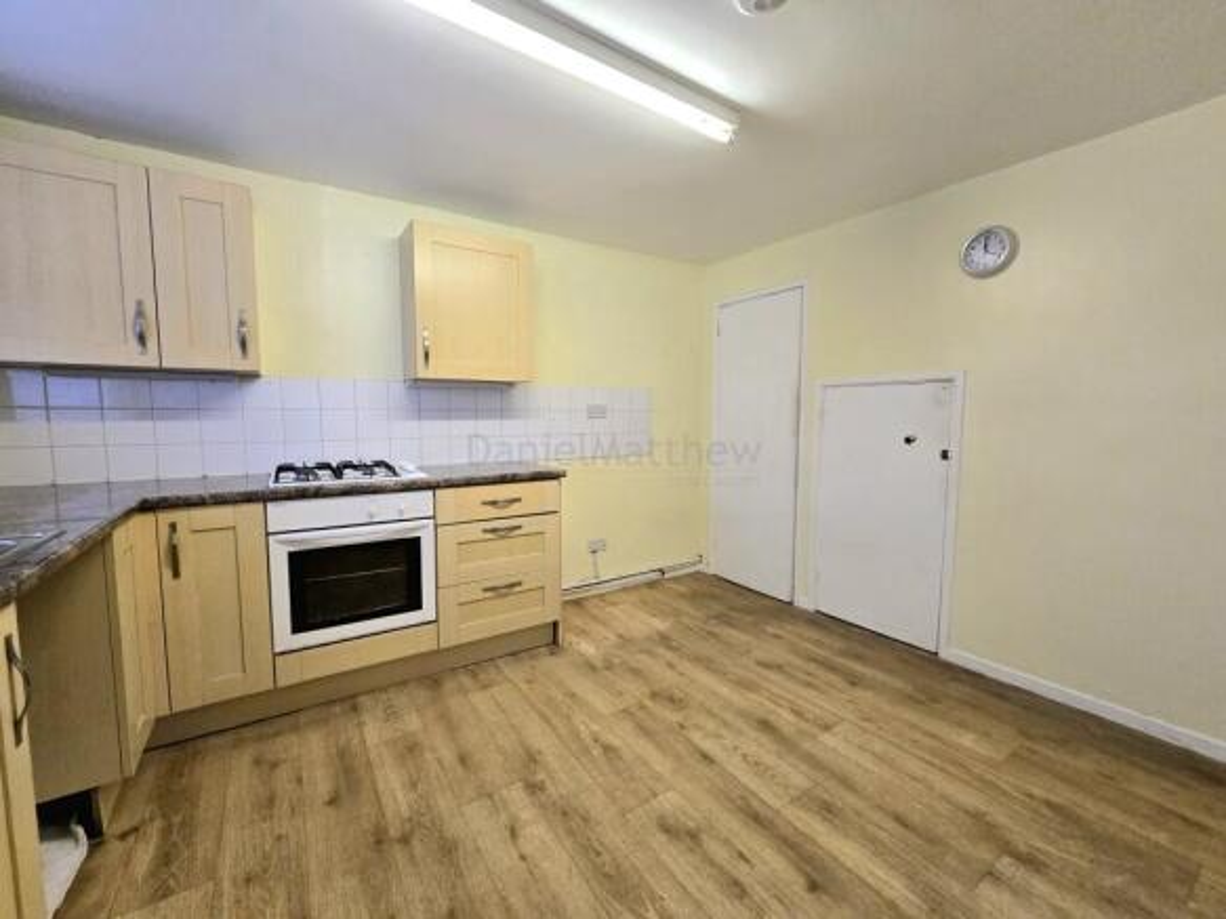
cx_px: 613
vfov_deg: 89.9
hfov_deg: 106.2
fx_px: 460
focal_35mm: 13
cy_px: 460
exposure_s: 1/50
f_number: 2.2
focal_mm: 2.2
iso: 250
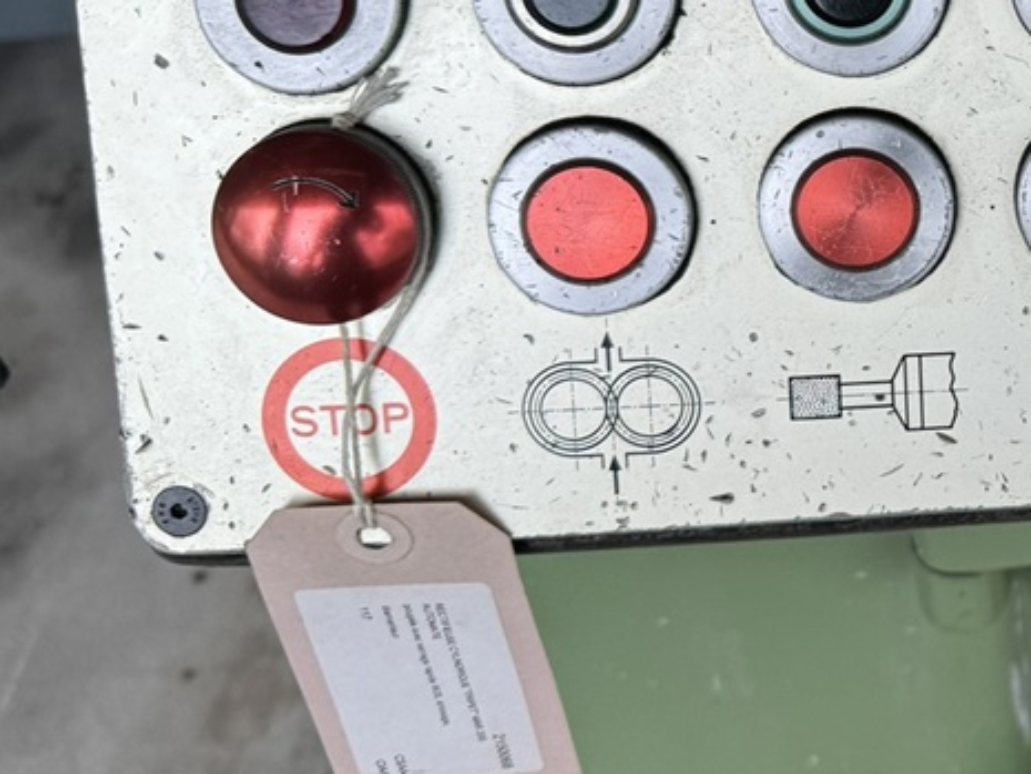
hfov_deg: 25.5
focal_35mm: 66
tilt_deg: -49.7
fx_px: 1966
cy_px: 149
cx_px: 1321
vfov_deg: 22.0
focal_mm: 6.86
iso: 80
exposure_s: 1/121
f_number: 1.78
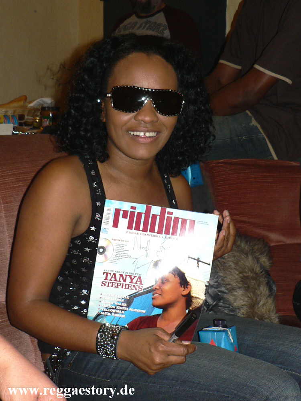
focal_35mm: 35
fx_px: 406
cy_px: 200
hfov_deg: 40.7
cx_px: 150
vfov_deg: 52.6
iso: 100
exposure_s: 1/60
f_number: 2.8
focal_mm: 6
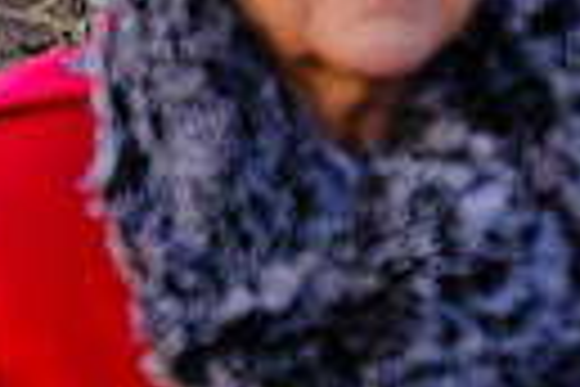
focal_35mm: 692
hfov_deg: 3.0
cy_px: 22
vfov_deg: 2.0
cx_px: -374
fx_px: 11148
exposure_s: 1/500
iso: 800
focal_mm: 135
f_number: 4.5
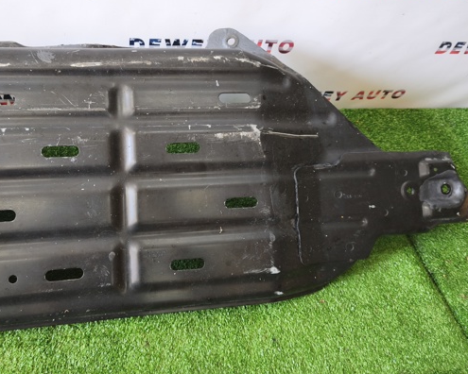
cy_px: 154
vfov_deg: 49.7
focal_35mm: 29
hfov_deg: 59.7
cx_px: 177
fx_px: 402
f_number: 1.7
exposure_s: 1/100
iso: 250
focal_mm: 5.35
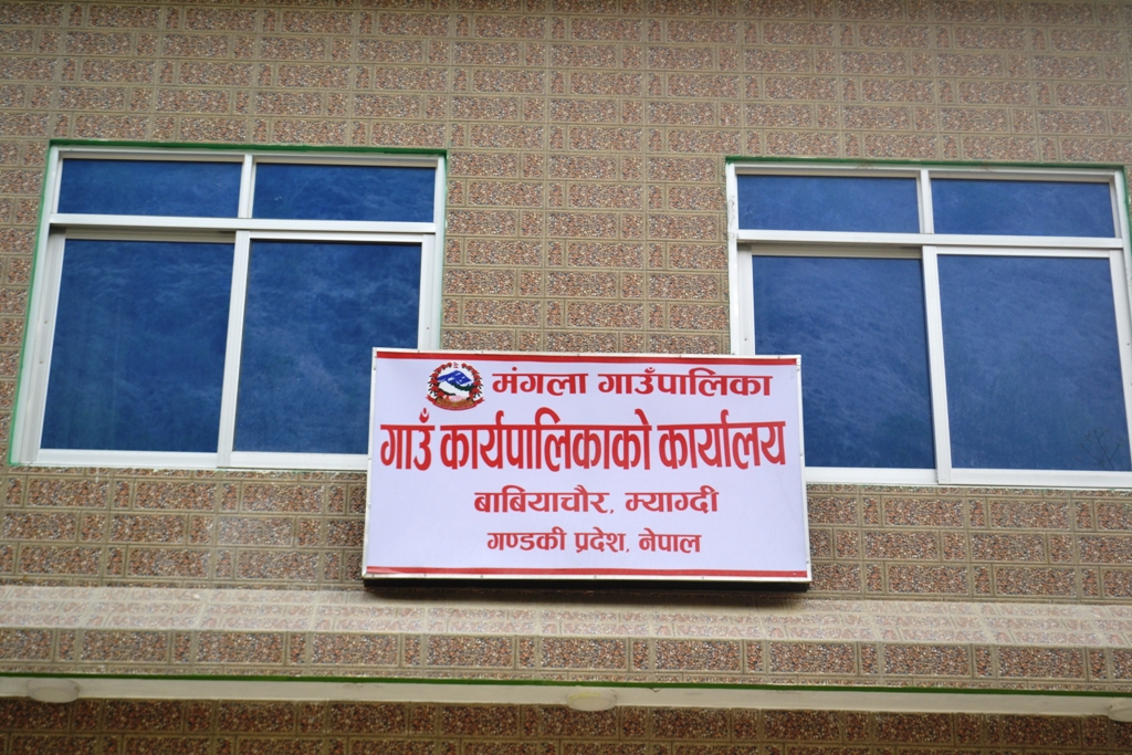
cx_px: 566
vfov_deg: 19.7
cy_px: 378
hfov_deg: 29.2
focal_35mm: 69
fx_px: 2170
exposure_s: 1/125
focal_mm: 46
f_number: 5.6
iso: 200
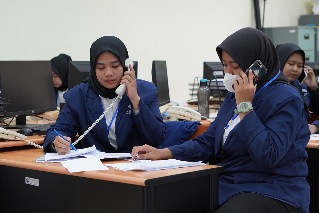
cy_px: 106
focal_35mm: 75
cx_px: 160
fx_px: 665
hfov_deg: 27.0
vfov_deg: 18.2
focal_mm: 50
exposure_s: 1/160
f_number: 4
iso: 2500
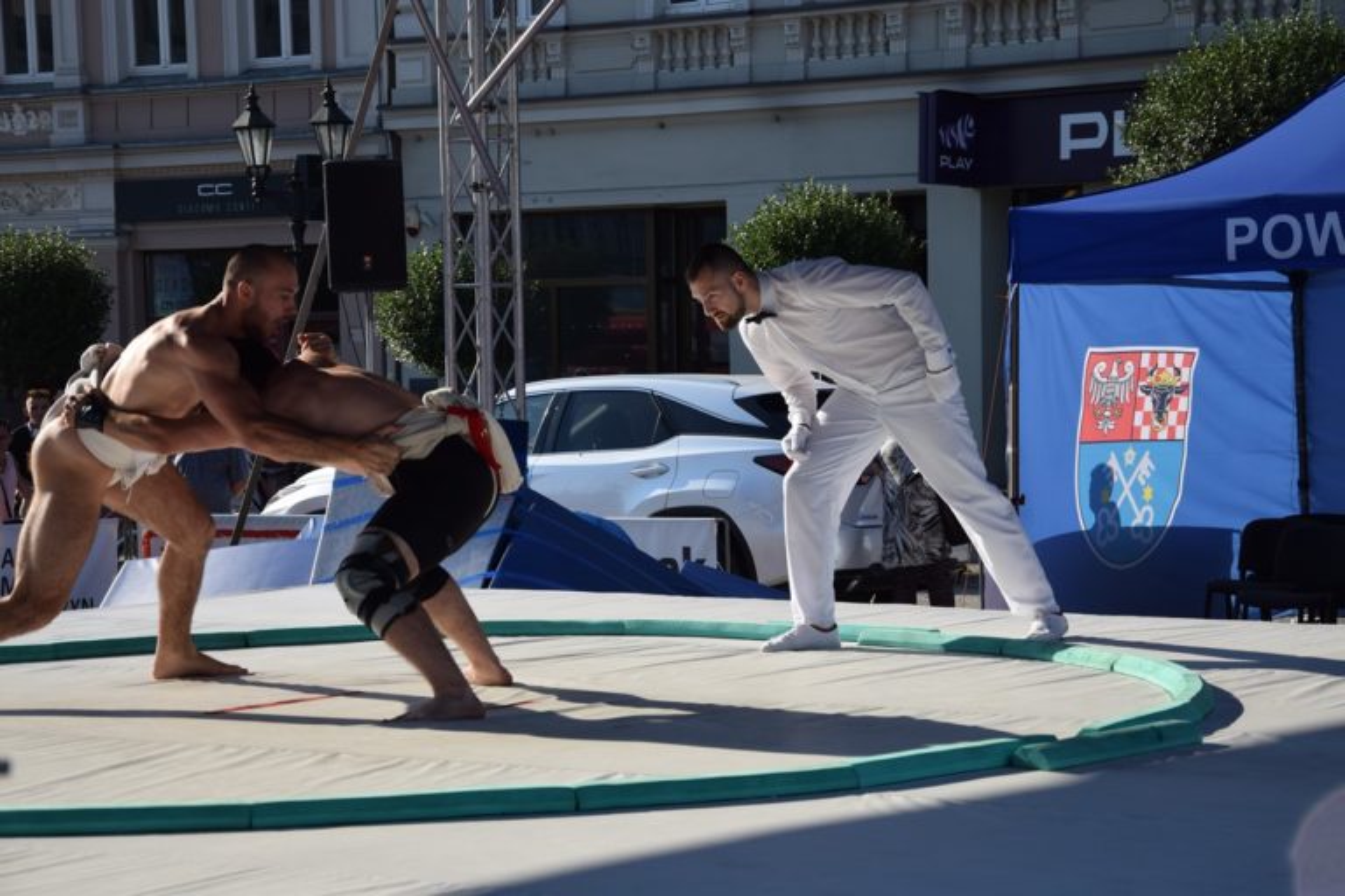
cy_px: 448
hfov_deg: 23.4
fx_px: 3250
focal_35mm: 87
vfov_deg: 15.7
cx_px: 672
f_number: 6.3
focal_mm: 58
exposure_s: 1/1600
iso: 400
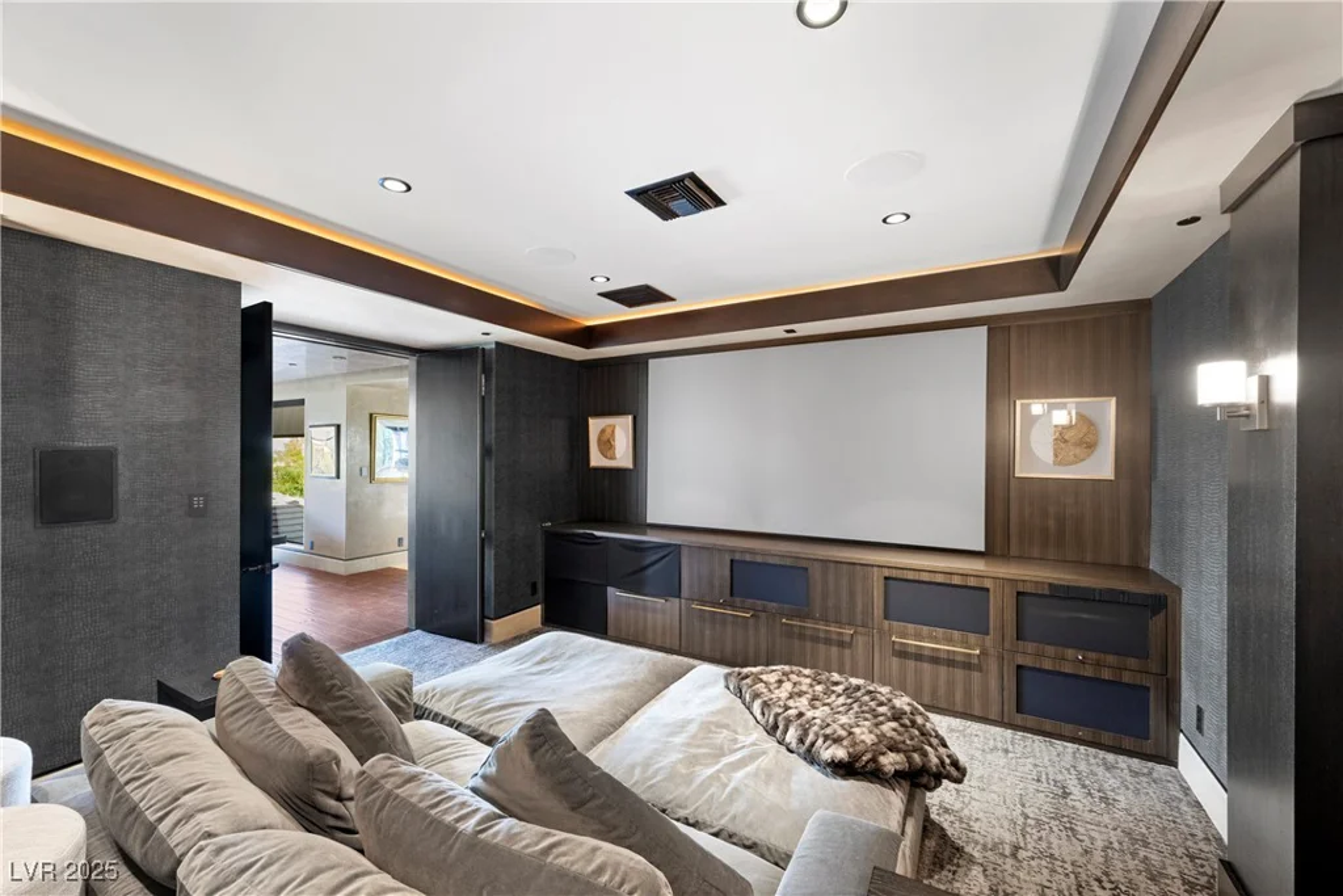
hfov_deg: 104.2
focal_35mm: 14
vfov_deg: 81.2
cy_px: 448
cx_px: 672
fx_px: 522
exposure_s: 4
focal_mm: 14
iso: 500
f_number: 8
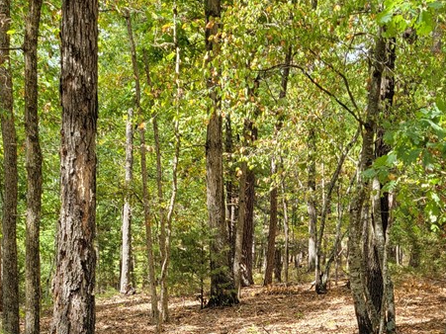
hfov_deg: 32.7
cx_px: 238
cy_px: 297
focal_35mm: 59
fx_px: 760
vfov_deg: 24.1
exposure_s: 1/261
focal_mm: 5.4
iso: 40
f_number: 1.8
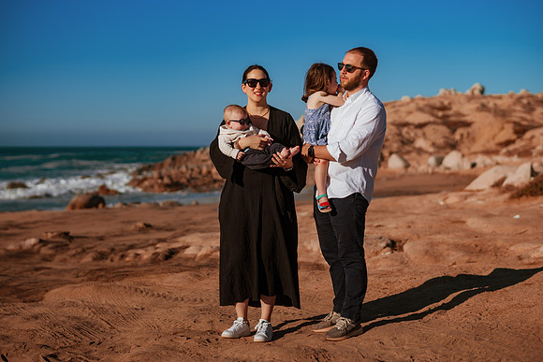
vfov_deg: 23.4
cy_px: 181
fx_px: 875
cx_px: 272
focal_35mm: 58
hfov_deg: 34.5
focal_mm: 58
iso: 50
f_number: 2.5
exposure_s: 1/8000
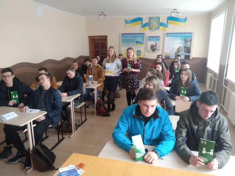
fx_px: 177
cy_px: 88
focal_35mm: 26
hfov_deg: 67.3
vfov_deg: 53.1
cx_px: 118
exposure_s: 1/33
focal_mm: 3.82
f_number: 2.2
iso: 250
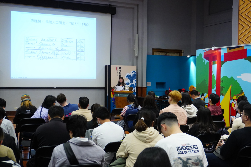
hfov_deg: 45.0
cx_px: 126
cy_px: 84
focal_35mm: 44
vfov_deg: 30.8
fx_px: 303
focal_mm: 29
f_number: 5.6
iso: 2500
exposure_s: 1/50
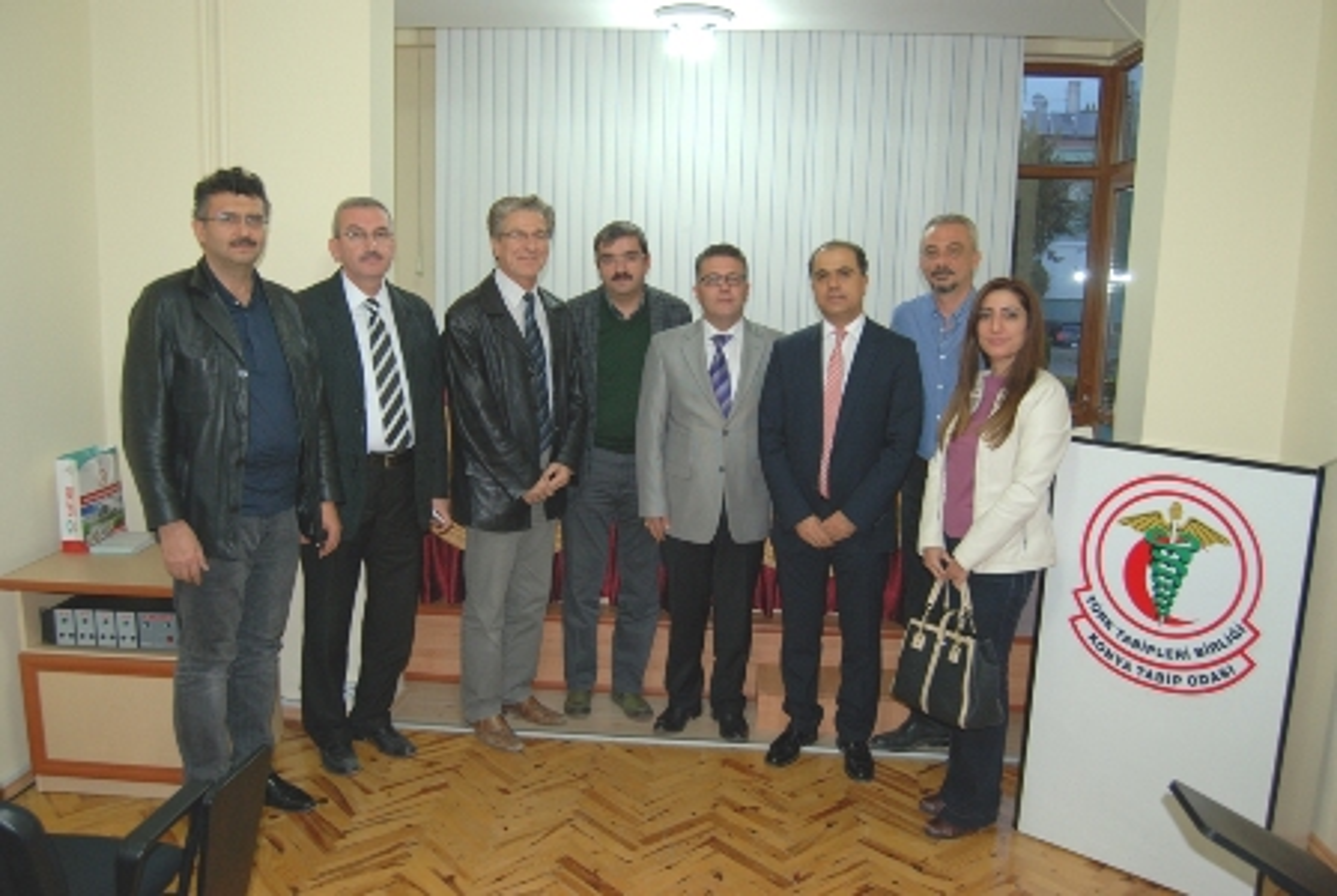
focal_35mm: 28
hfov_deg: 64.5
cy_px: 448
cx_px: 668
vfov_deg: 45.8
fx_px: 1060
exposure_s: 1/60
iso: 400
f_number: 4
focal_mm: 19
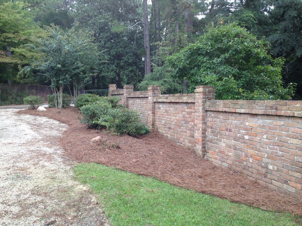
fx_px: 305
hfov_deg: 52.6
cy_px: 113
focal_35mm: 35
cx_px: 151
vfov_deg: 40.7
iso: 64
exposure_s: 1/120
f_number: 2.4
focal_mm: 4.28
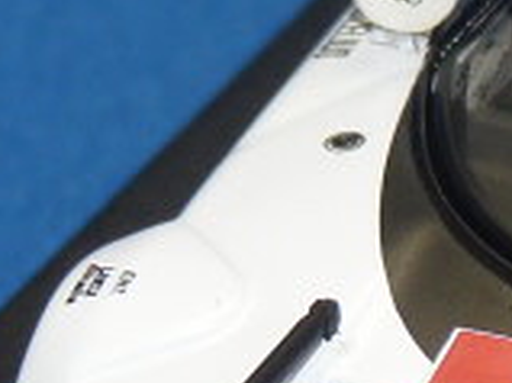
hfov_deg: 3.3
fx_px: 8853
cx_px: 808
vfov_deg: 2.5
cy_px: 225
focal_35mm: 599
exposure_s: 1/40
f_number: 3.4
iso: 100
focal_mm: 15.5
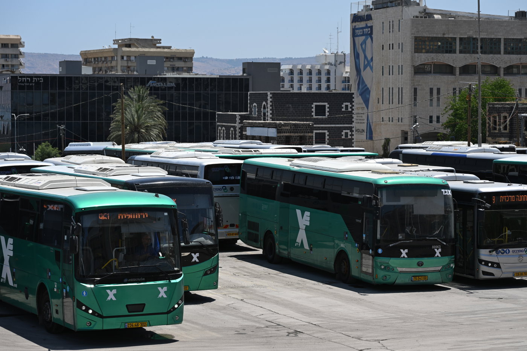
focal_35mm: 91
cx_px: 264
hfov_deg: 22.4
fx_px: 1332
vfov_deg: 15.0
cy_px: 176
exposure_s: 1/640
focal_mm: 91
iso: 160
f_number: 8
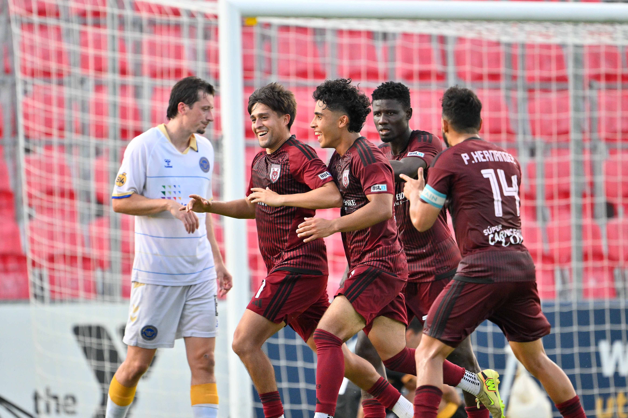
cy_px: 209
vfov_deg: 2.3
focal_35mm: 600
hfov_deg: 3.4
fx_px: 10463
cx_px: 314
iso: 1800
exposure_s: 1/2000
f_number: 3.2
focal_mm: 400
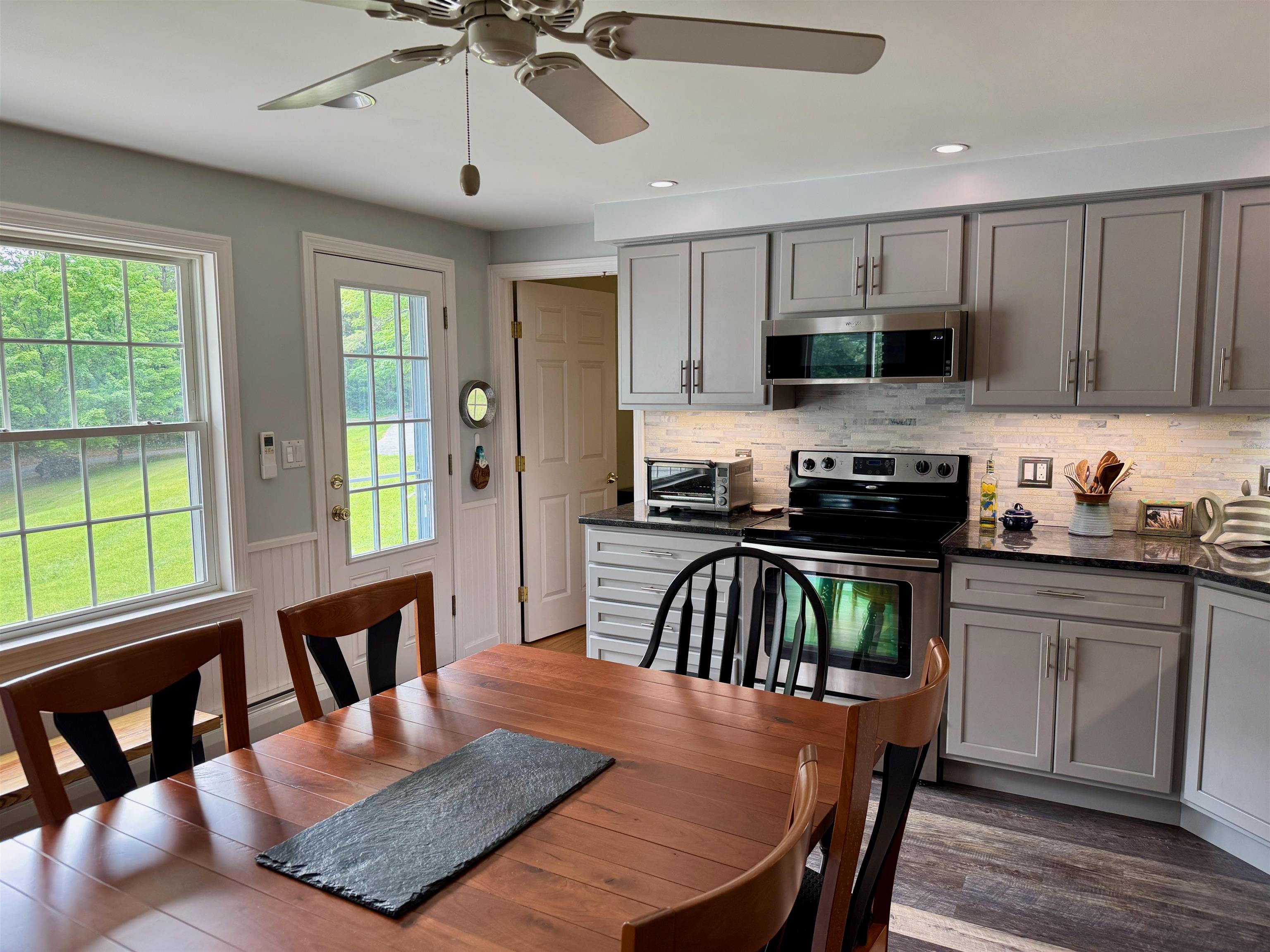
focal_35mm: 24
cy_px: 476
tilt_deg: -6.9
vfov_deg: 56.8
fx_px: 880
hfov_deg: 71.6
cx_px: 635
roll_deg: +0.7
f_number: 1.78
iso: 160
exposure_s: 1/120
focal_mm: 6.76
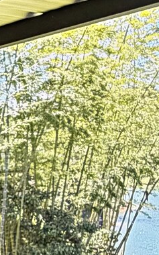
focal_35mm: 100
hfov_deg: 9.6
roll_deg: +1.0
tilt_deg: -0.9
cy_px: 193
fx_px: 694
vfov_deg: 20.6
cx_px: -338
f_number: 2.2
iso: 250
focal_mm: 2.22
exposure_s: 1/121
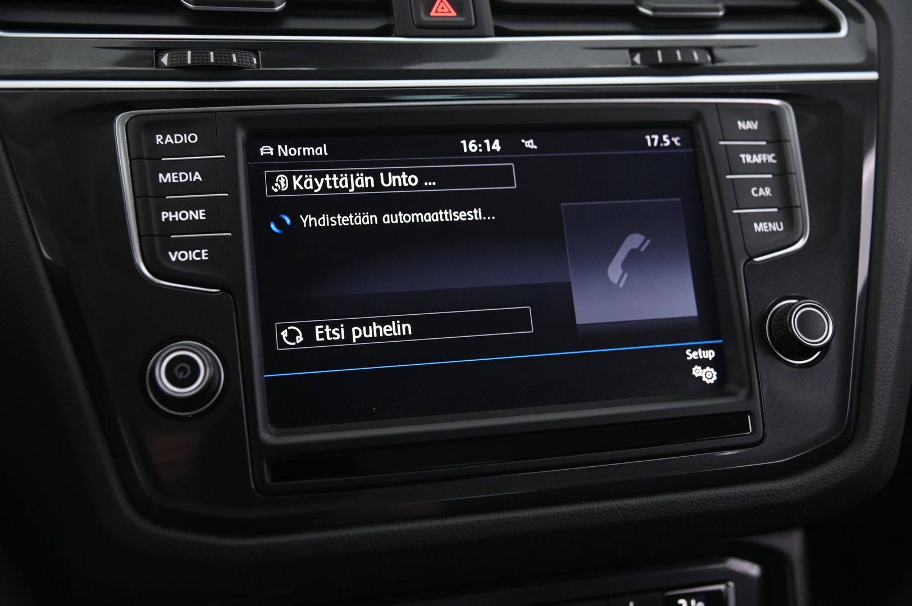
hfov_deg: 48.5
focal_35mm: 40
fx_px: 1012
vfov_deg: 33.3
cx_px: 456
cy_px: 303
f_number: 4
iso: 2000
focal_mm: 40
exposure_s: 1/15
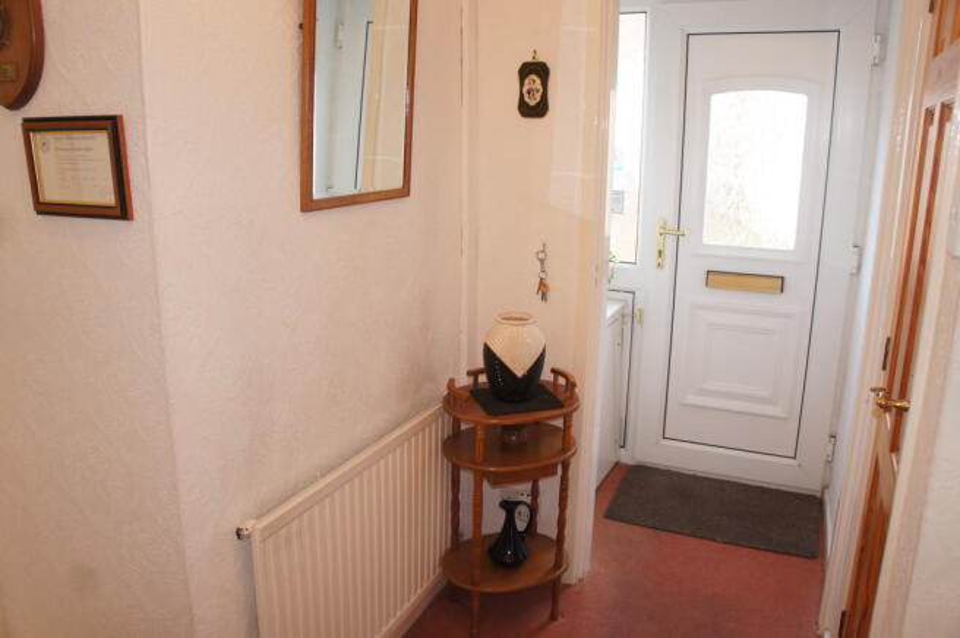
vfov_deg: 47.8
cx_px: 480
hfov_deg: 67.4
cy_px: 319
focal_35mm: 27
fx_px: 719
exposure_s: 1/60
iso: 250
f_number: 3.5
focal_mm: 18
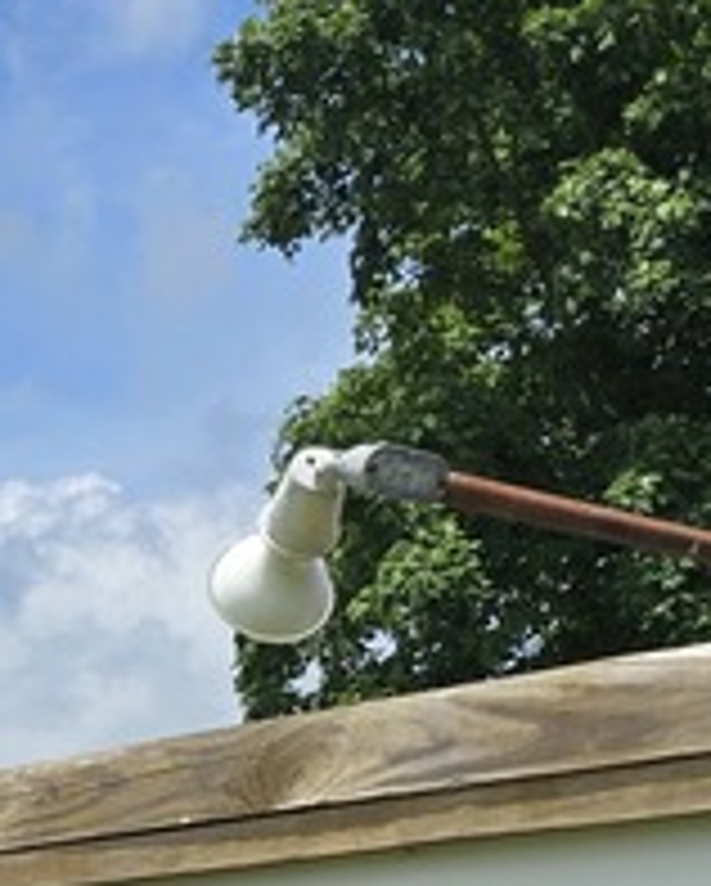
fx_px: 3125
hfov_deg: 12.3
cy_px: 1268
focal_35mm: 119
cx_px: -389
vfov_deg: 15.1
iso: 12
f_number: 1.7
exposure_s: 1/1123
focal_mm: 6.3
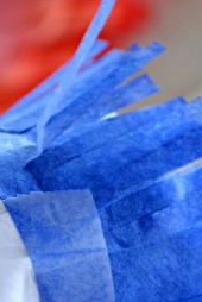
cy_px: 228
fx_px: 1930
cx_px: 152
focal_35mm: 230
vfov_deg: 8.9
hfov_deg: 6.0
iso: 500
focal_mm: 52
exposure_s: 1/15
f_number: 5.6
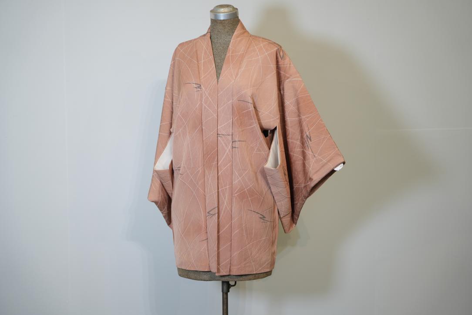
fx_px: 997
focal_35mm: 76
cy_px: 158
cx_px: 236
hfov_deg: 26.6
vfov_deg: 18.0
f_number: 4
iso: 500
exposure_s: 1/80
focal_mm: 76
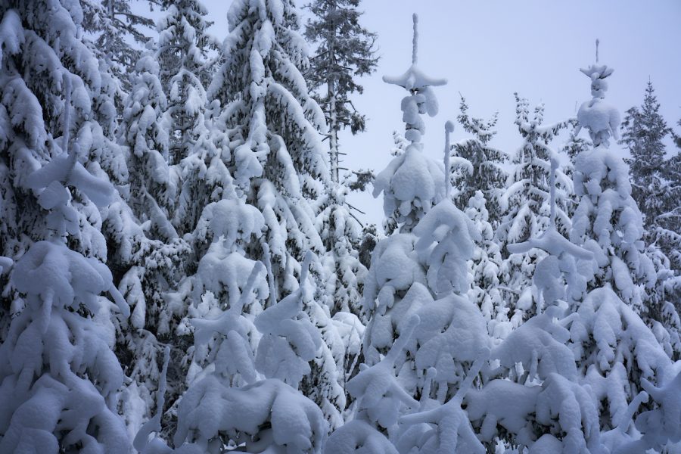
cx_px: 340
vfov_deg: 16.1
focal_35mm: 85
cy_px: 227
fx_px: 1608
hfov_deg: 23.9
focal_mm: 85
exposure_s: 1/80
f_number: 8
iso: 100
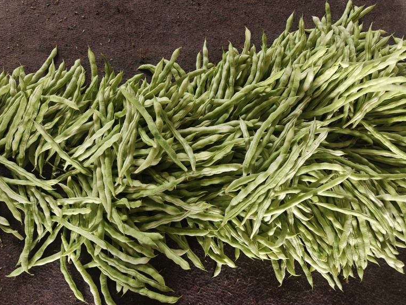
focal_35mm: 24
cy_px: 156
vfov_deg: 56.8
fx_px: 281
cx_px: 196
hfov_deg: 71.6
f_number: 1.6
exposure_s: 1/100
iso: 640
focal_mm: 6.06
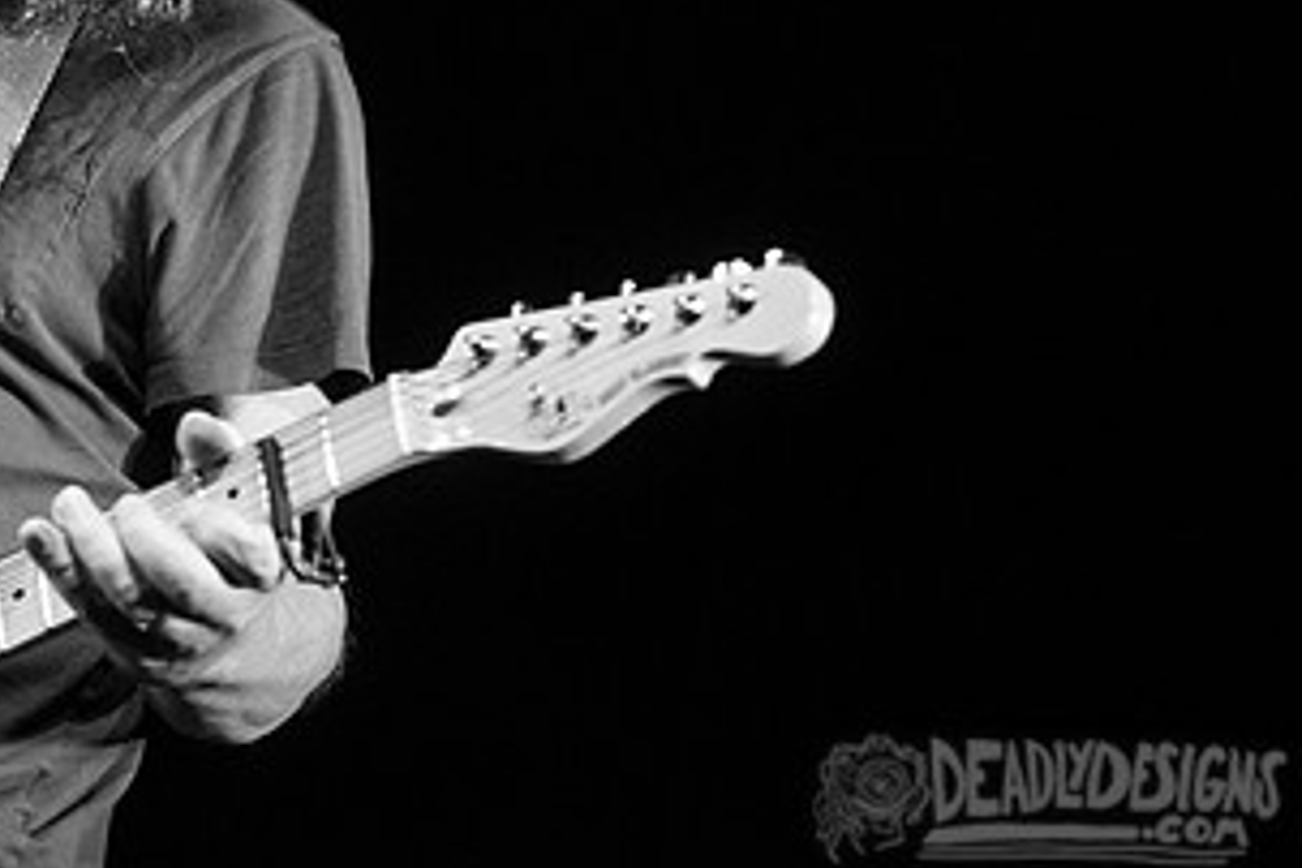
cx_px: 173
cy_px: -6
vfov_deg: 7.7
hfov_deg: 11.6
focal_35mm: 177
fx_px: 6401
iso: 2000
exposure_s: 1/125
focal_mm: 86
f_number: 3.2
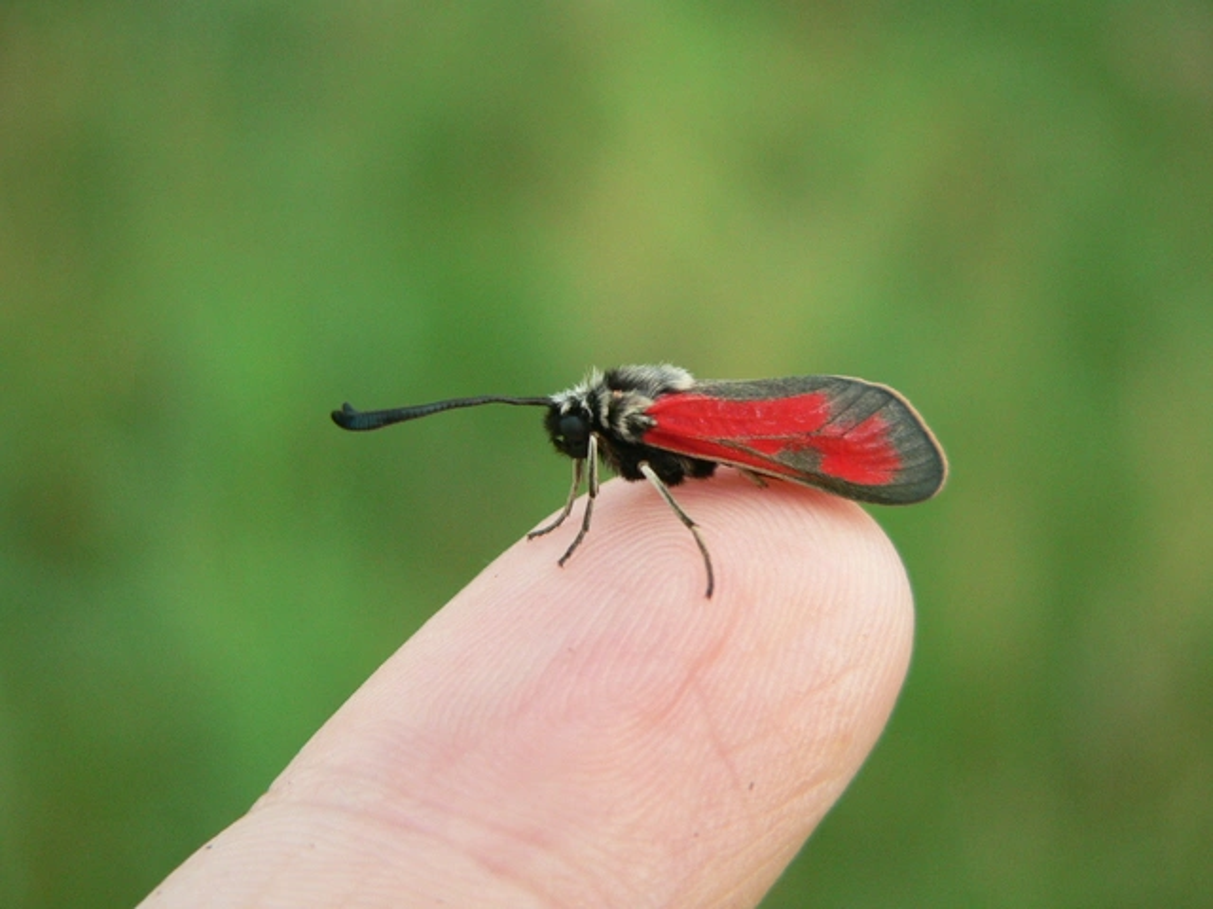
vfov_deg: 16.2
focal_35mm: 91
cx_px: 606
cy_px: 454
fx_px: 3189
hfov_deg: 21.5
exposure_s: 1/50
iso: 200
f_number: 2.8
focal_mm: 15.2
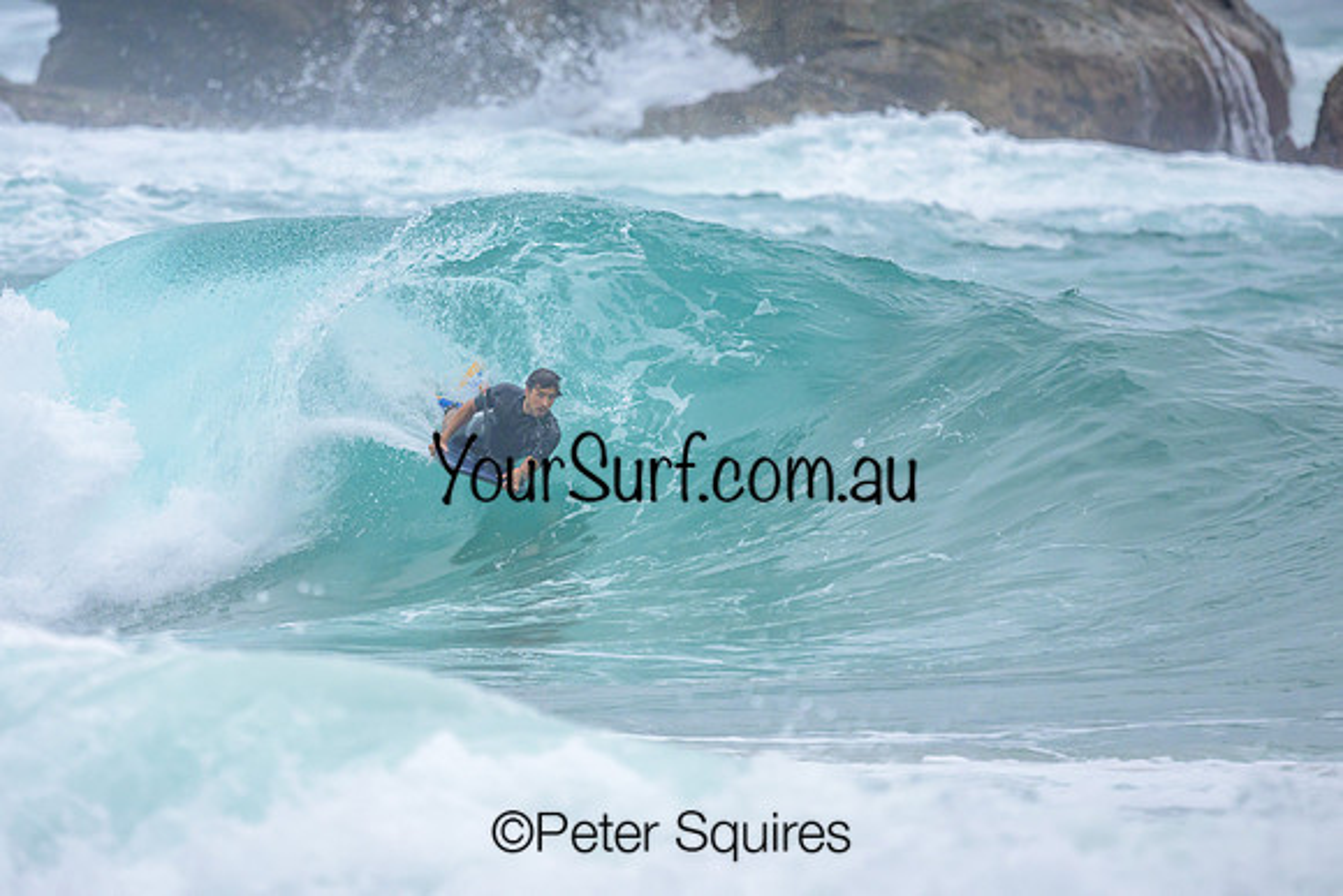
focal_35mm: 1100
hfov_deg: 1.9
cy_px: 344
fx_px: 41044
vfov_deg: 1.3
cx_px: 503
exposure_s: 1/2000
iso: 400
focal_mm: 800
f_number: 6.3
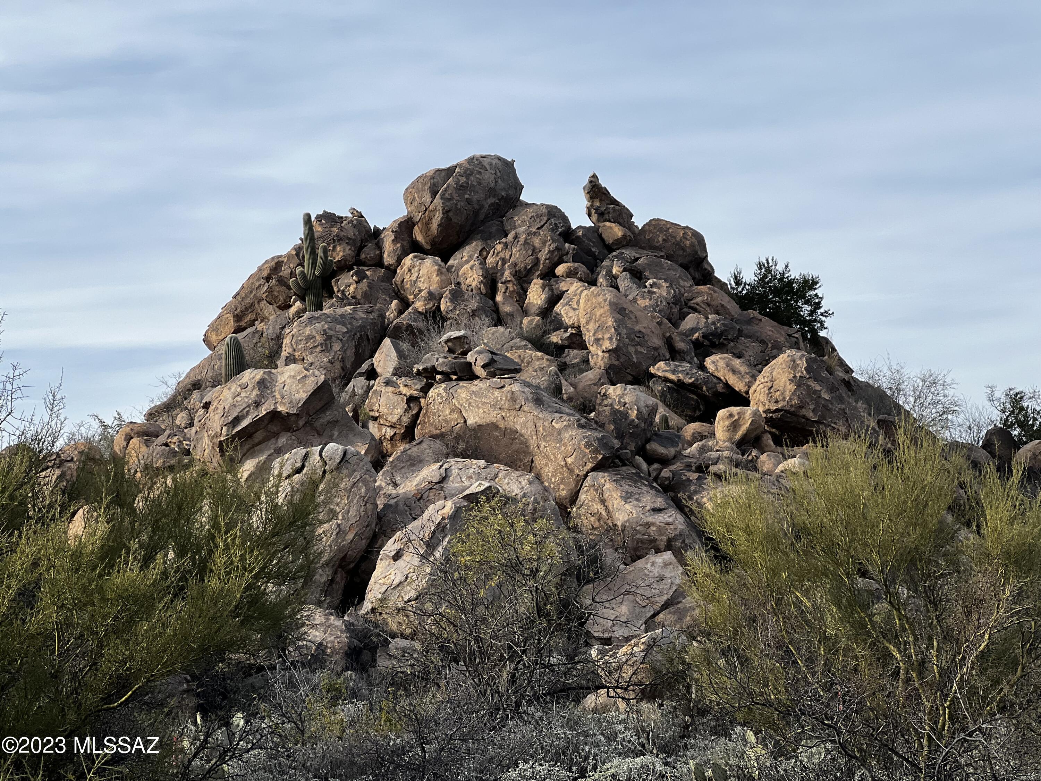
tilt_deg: +8.7
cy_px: 390
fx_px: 2316
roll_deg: +2.5
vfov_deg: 19.1
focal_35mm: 77
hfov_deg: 25.3
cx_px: 520
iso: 32
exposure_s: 1/579
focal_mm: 9
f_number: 2.8
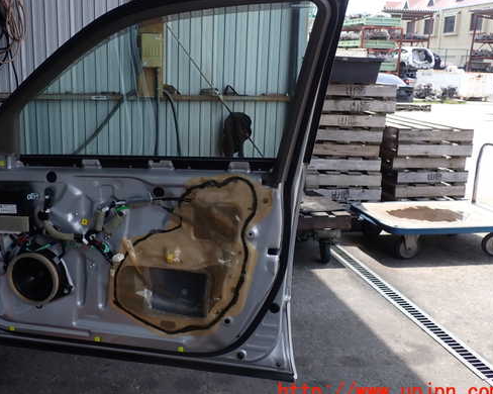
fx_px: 525
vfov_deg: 41.1
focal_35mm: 36
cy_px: 178
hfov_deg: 50.1
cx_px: 203
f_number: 3.2
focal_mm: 5.4
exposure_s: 1/400
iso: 100
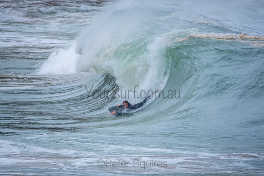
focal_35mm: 750
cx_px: 132
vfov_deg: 1.8
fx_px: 5501
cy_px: 88
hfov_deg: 2.7
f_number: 5.6
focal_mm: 500
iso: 560
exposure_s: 1/1000
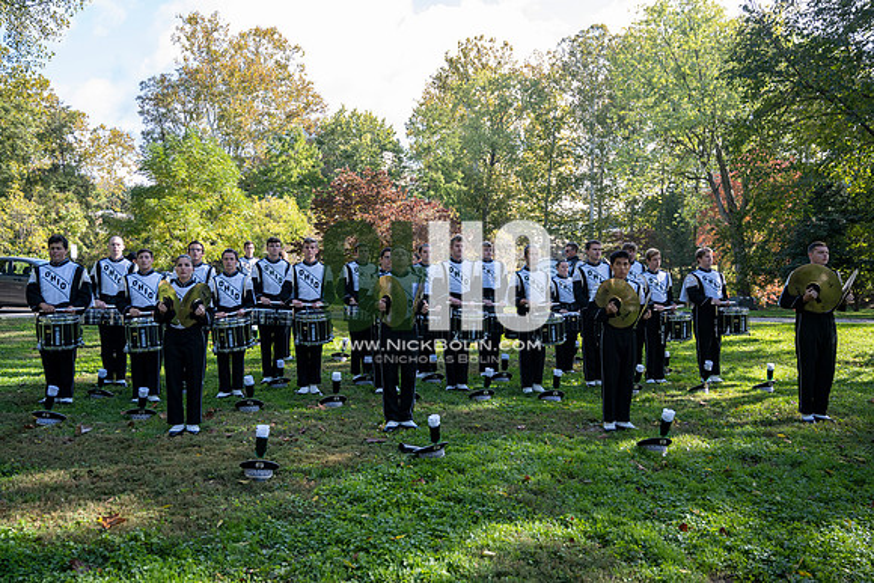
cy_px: 292
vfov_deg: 38.9
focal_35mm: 34
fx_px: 826
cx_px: 437
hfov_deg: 55.8
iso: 320
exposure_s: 1/500
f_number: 4
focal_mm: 34
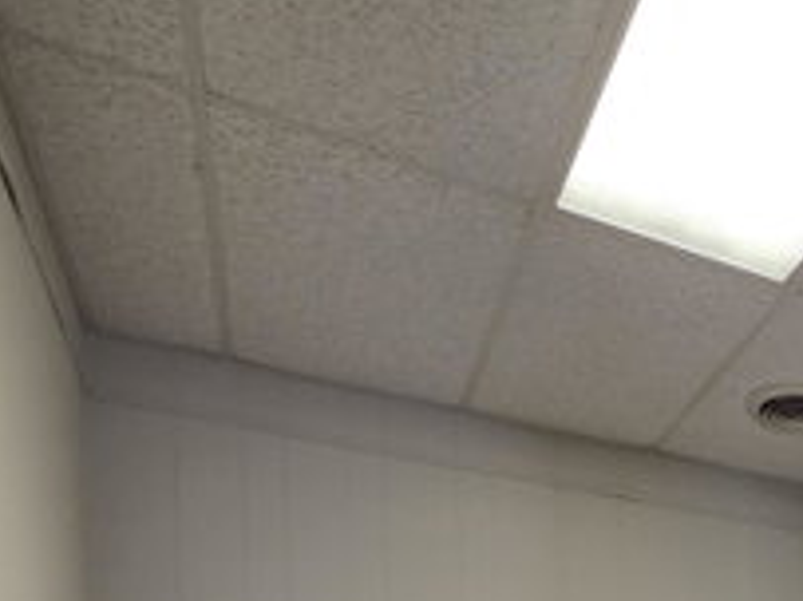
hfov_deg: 34.9
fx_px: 951
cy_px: 878
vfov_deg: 26.5
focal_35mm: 41
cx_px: 995
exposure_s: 1/120
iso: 250
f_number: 1.9
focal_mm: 2.2
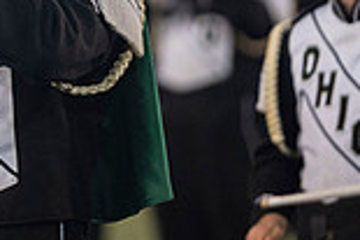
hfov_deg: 2.8
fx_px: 7452
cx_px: -102
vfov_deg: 1.8
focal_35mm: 746
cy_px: -172
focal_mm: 200
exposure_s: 1/500
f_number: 2.8
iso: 1000
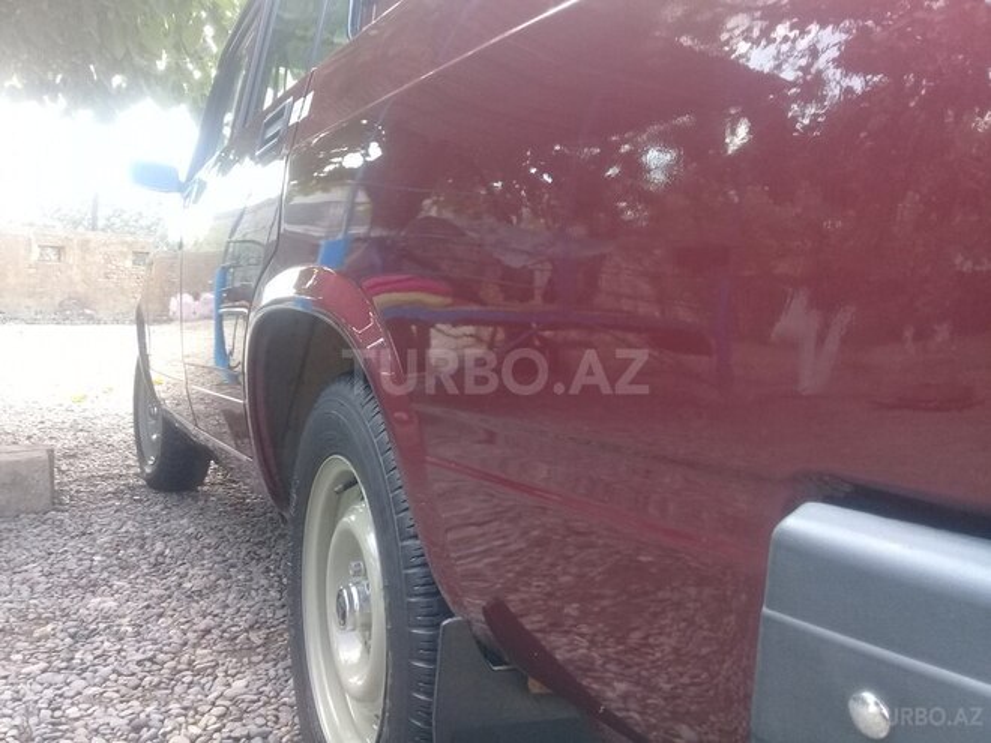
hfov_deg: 58.4
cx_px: 496
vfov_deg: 45.4
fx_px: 887
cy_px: 372
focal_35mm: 31
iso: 100
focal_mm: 3.3
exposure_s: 1/120
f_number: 2.2
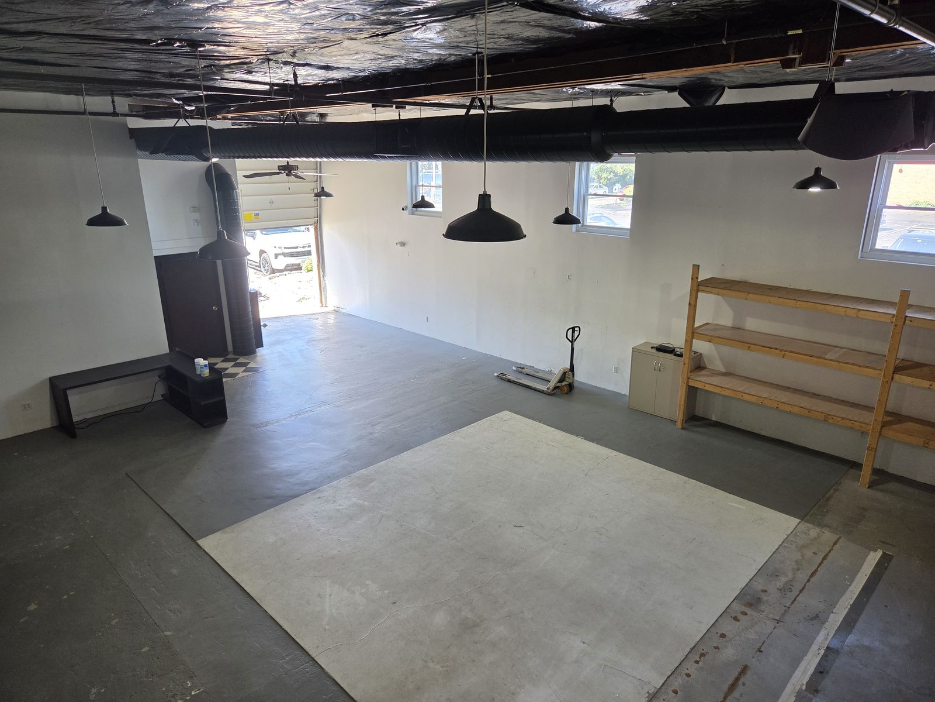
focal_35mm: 23
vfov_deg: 58.9
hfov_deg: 73.9
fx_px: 621
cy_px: 351
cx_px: 468
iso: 100
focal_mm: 5.4
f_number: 1.8
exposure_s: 1/120
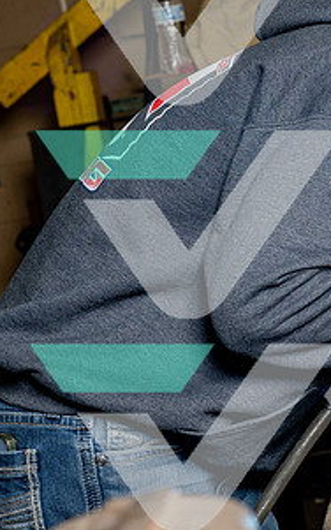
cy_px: 225
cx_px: 484
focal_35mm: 156
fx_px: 2253
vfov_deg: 13.4
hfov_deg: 8.2
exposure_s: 1/250
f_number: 8
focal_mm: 70
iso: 1600
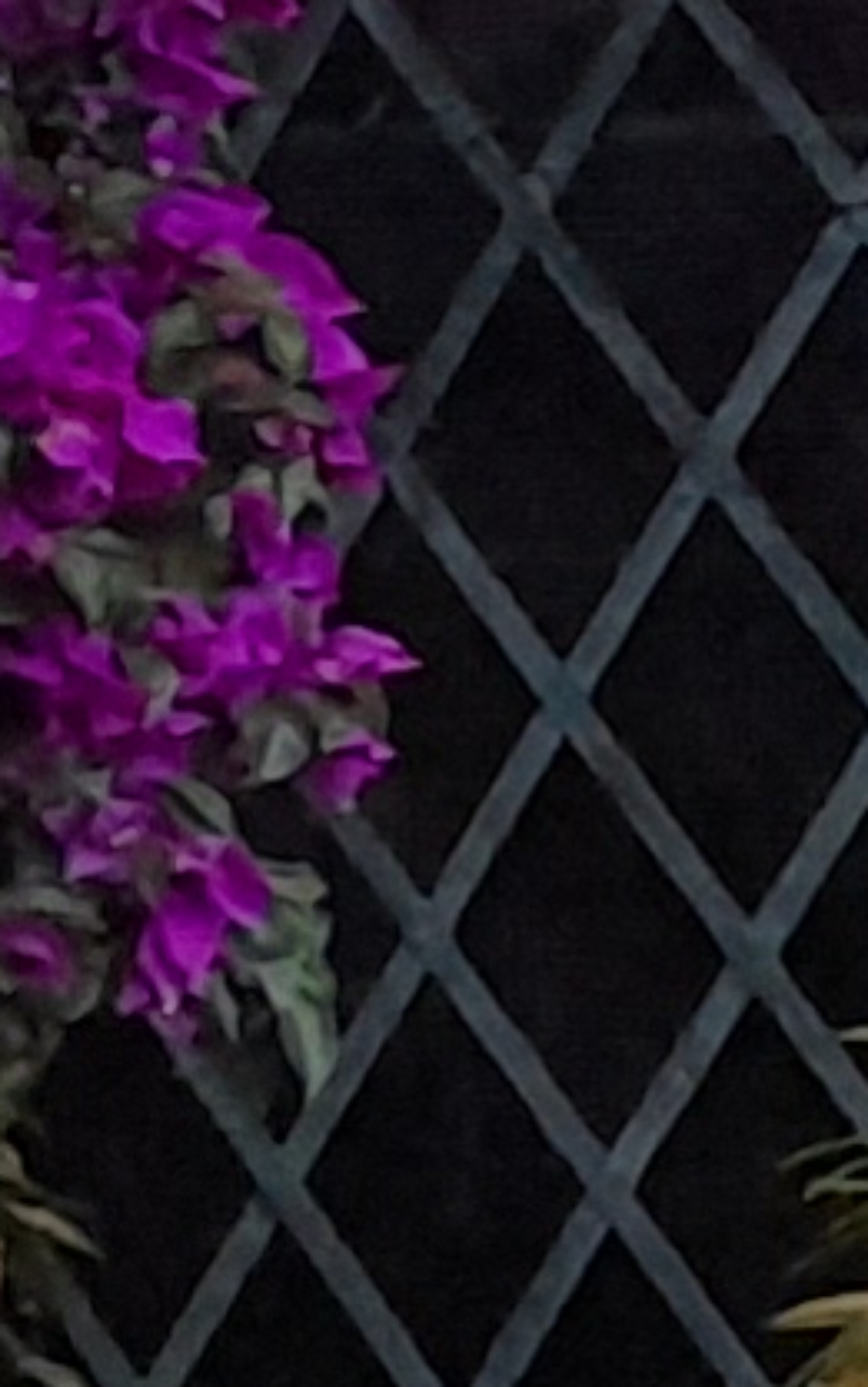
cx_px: -4666
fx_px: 9604
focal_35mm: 254
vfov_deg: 8.1
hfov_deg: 4.0
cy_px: -758
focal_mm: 4.6
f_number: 2
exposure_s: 1/60
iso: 160
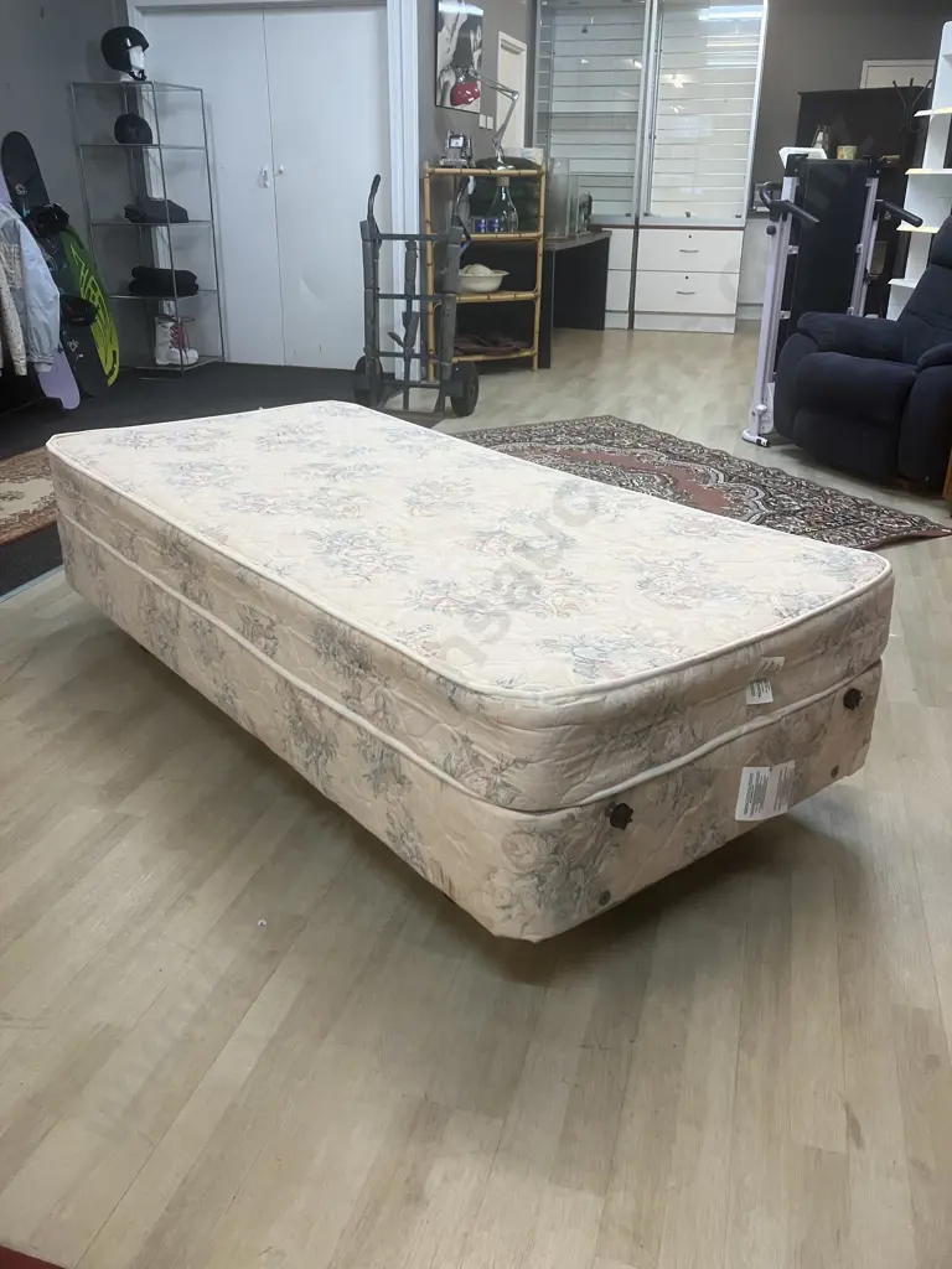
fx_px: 1027
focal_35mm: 28
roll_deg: +0.0
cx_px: 476
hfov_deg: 49.7
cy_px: 634
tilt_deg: -22.2
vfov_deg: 63.4
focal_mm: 3.99
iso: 100
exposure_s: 1/50
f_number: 1.8
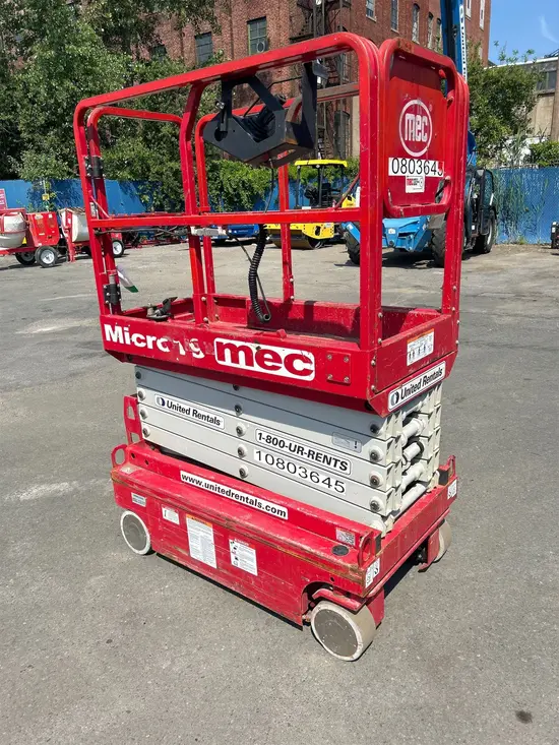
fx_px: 560
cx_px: 280
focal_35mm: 26
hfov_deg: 53.1
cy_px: 372
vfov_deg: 67.3
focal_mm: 5.7
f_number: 1.5
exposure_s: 1/4115
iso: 50
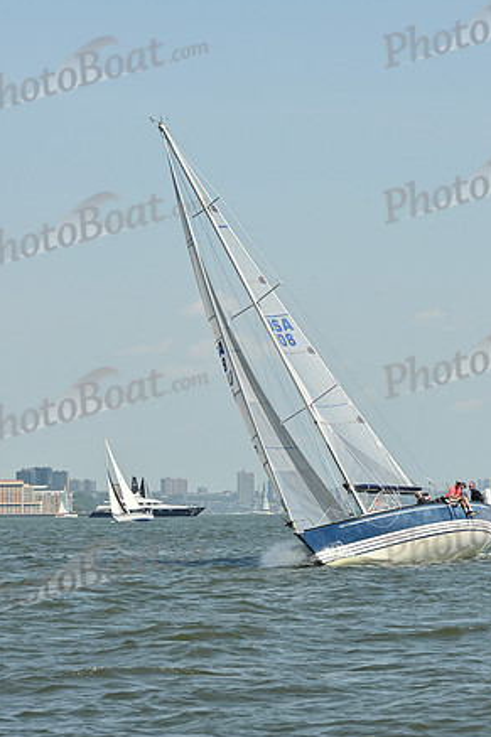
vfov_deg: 12.7
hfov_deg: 8.5
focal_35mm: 162
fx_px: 3317
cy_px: 292
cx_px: 296
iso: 320
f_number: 9
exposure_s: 1/1250
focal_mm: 122
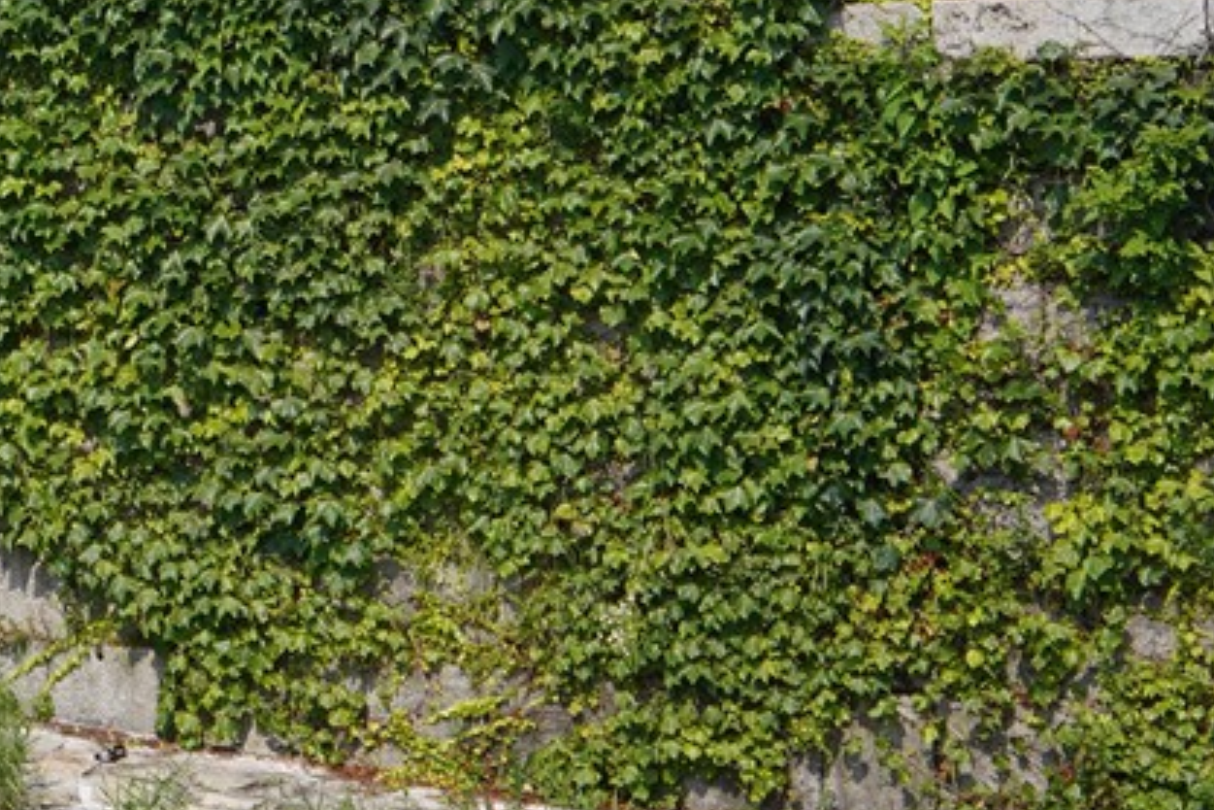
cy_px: -658
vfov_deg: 7.9
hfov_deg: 11.3
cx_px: -987
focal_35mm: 168
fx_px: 5665
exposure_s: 1/125
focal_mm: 35
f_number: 11
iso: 100
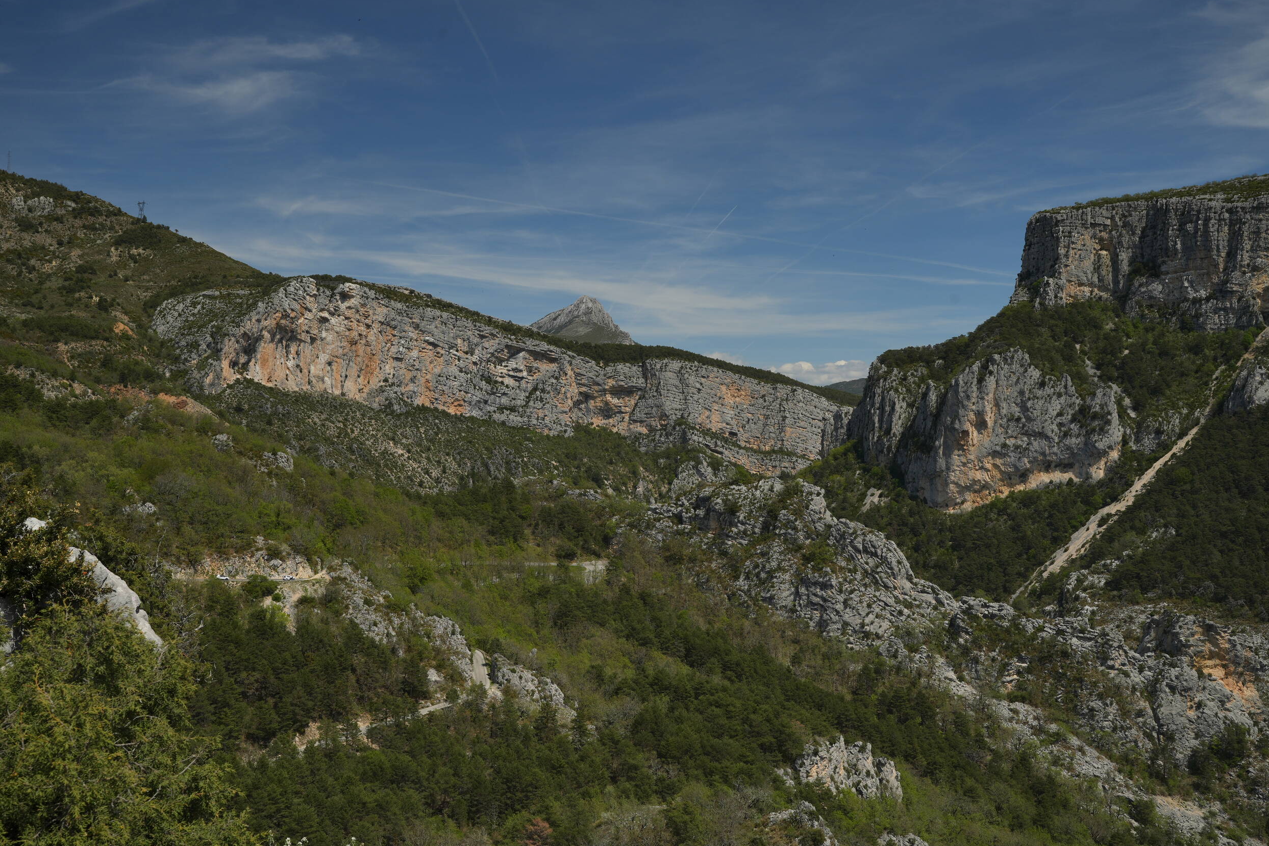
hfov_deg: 53.8
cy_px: 416
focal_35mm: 36
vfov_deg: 37.3
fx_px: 1252
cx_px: 644
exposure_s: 1/320
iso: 100
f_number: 10
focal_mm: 34.5
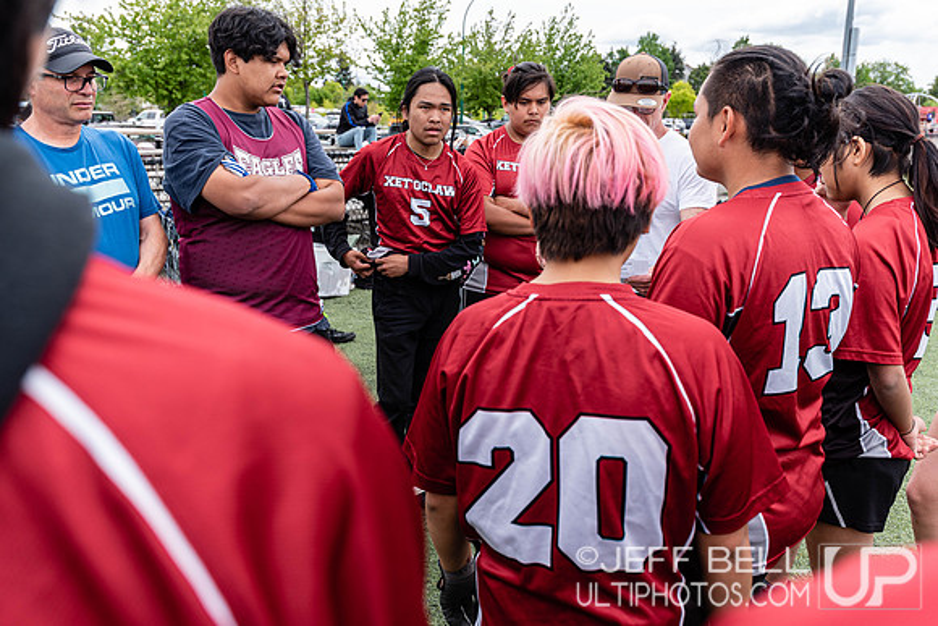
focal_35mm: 35
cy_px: 313
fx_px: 912
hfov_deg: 54.4
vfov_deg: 37.9
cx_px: 469
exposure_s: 1/400
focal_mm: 35
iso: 180
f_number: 5.6
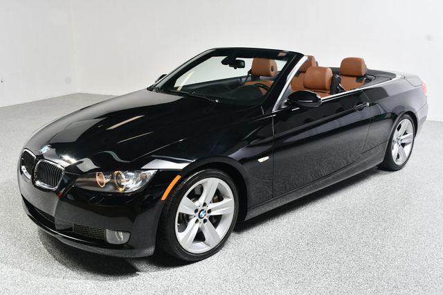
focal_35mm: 36
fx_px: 443
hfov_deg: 53.2
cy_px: 148
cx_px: 222
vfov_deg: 36.8
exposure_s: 1/160
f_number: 9
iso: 100
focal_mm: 24
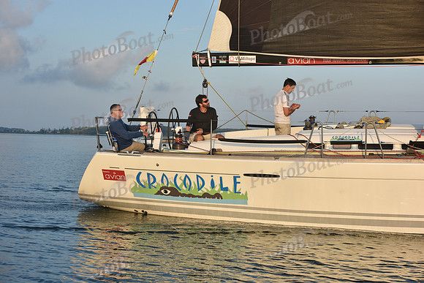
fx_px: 825
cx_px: 212
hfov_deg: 28.8
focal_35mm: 70
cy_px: 142
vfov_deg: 19.5
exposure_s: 1/800
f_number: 8
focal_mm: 70
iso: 320
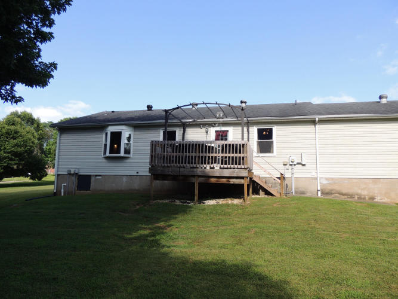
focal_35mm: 24
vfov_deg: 56.8
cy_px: 150
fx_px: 276
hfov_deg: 71.6
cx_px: 199
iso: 100
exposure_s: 1/640
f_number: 3
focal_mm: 4.3
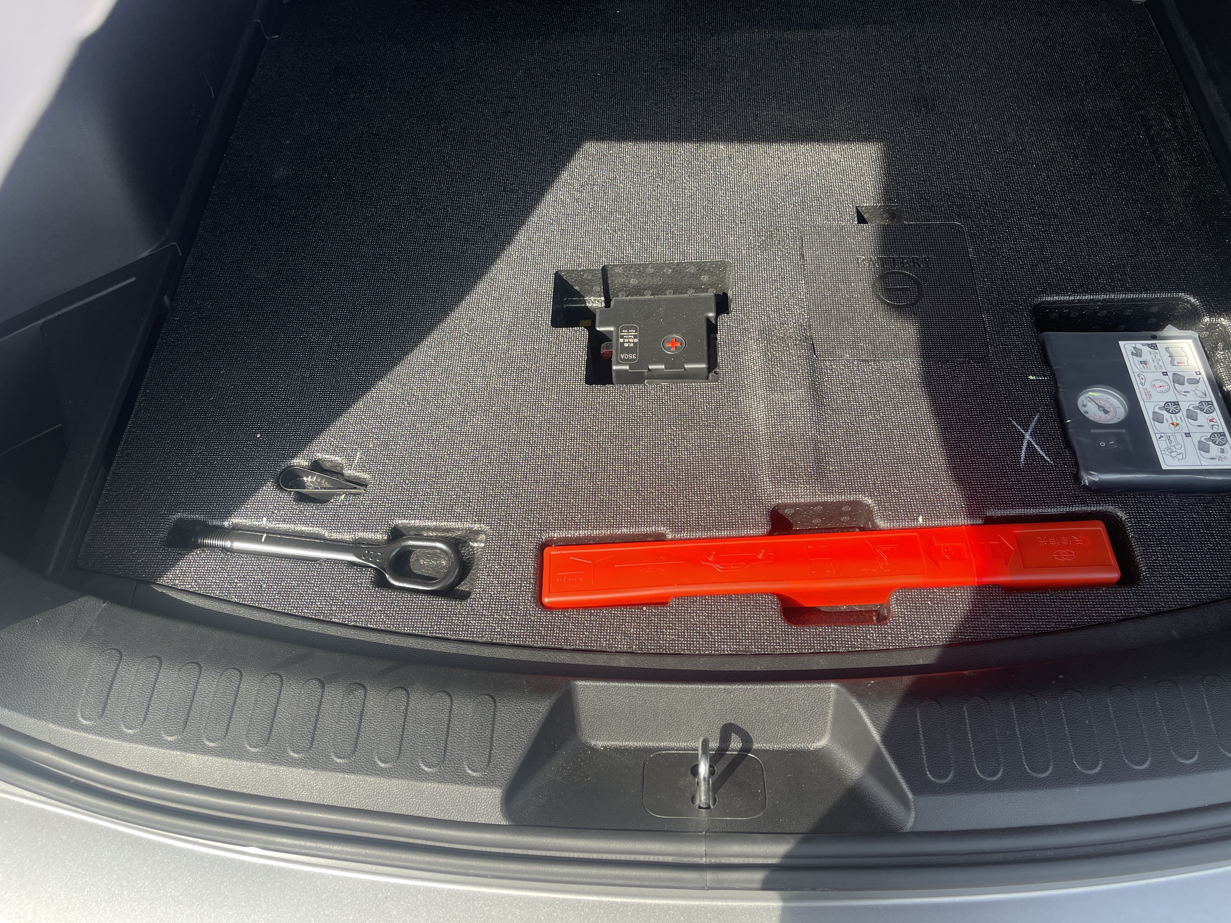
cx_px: 613
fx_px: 925
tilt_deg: -57.0
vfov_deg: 53.1
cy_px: 462
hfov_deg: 67.3
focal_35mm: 26
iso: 32
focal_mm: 5.1
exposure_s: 1/608
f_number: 1.6
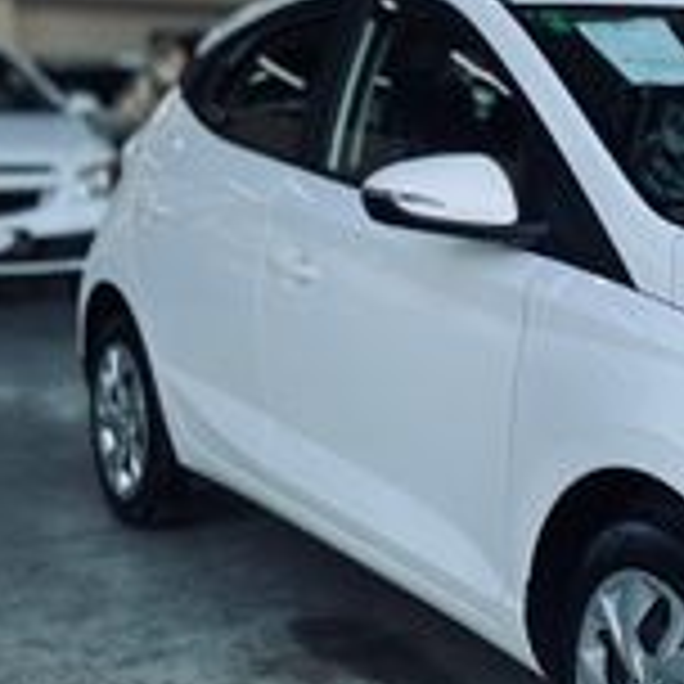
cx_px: 819
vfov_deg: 24.3
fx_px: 1587
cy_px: 284
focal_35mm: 71
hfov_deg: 22.4
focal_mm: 5.7
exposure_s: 1/448
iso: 50
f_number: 1.5
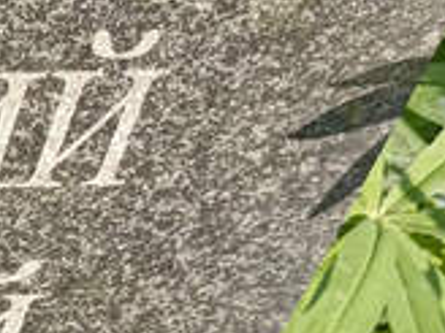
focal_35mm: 122
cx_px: -437
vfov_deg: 12.0
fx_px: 1568
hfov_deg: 13.8
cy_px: 333
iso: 112
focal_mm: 4.76
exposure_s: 1/361
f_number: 1.69
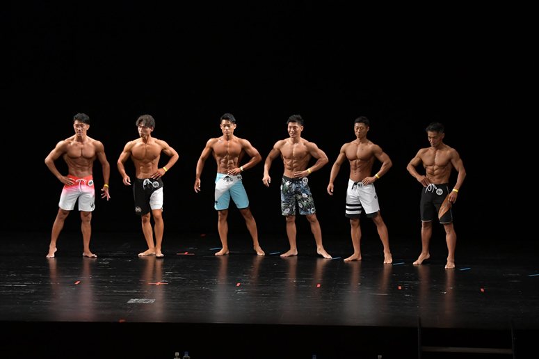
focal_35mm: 138
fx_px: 2065
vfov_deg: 9.9
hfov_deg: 14.9
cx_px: 270
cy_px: 180
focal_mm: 92
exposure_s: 1/400
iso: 3200
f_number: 5.6
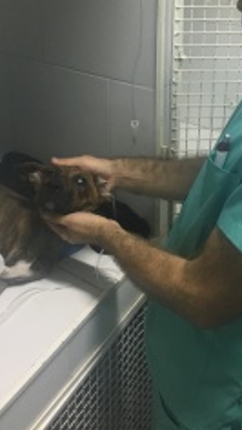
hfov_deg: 24.5
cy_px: 131
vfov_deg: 41.3
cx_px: 133
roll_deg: +1.0
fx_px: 558
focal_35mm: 49
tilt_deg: -20.5
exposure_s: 1/33
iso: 160
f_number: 2.2
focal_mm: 4.15
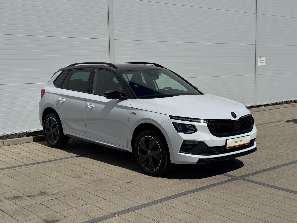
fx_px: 412
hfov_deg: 39.7
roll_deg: +1.6
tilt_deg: -5.1
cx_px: 148
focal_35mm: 48
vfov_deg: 30.3
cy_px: 112
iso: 80
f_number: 1.78
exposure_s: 1/15385
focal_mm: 6.76
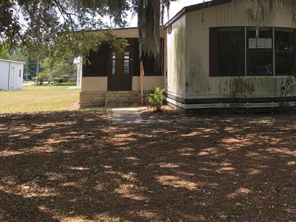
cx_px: 260
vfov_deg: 22.8
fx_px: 530
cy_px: 8
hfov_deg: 30.0
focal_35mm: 62
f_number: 2.2
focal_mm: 4.15
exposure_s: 1/541
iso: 25
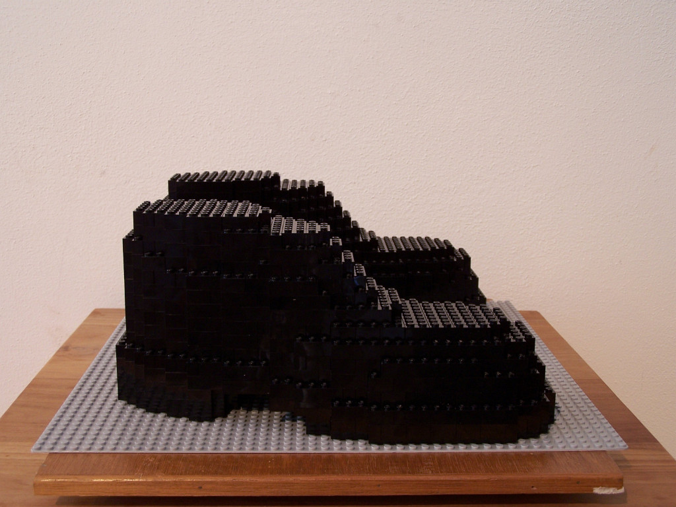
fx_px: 996
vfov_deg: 28.6
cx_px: 338
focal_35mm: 51
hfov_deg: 37.5
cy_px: 254
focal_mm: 8.5
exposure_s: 1/2
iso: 80
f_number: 3
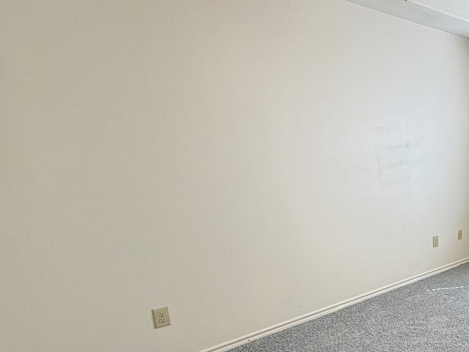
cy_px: 241
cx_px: 477
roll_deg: +0.0
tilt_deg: -14.1
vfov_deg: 45.9
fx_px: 406
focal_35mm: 30
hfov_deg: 48.4
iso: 250
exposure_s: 1/60
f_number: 2.2
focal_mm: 2.22
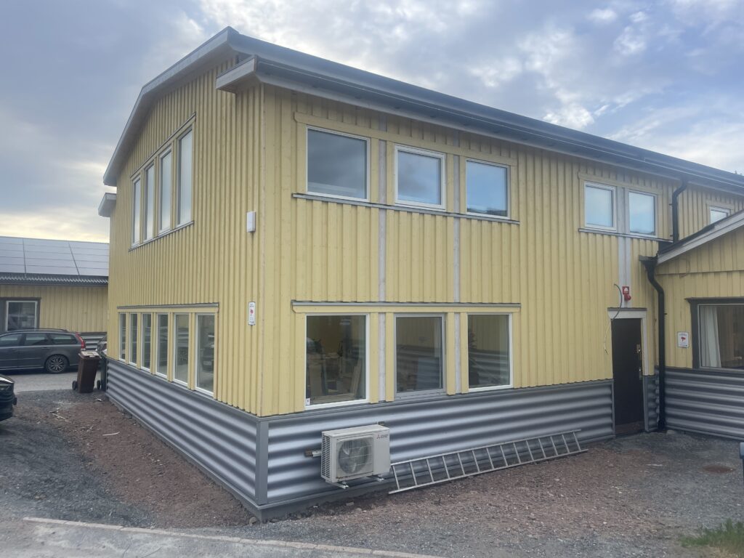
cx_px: 372
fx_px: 559
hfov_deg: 67.3
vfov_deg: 53.1
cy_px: 279
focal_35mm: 26
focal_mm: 4.2
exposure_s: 1/703
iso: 32
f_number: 1.6
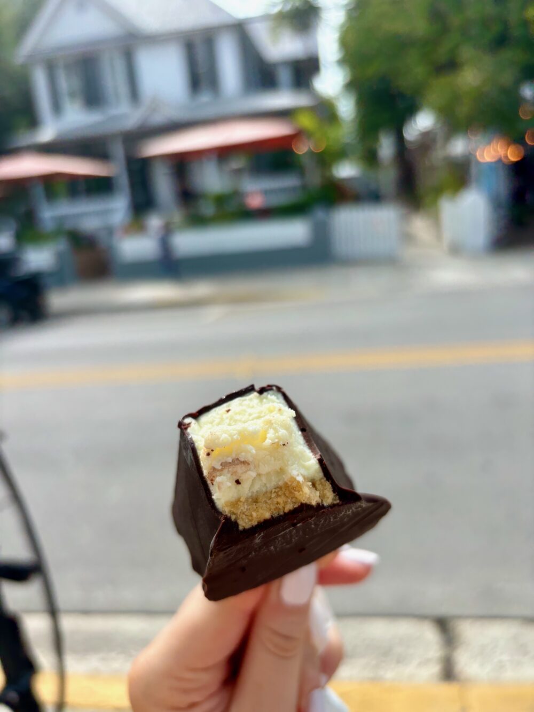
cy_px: 356
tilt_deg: -15.2
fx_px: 535
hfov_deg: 53.1
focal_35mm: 26
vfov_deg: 67.3
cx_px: 267
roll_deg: +5.8
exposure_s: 1/1949
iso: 50
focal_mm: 5.96
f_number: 1.6
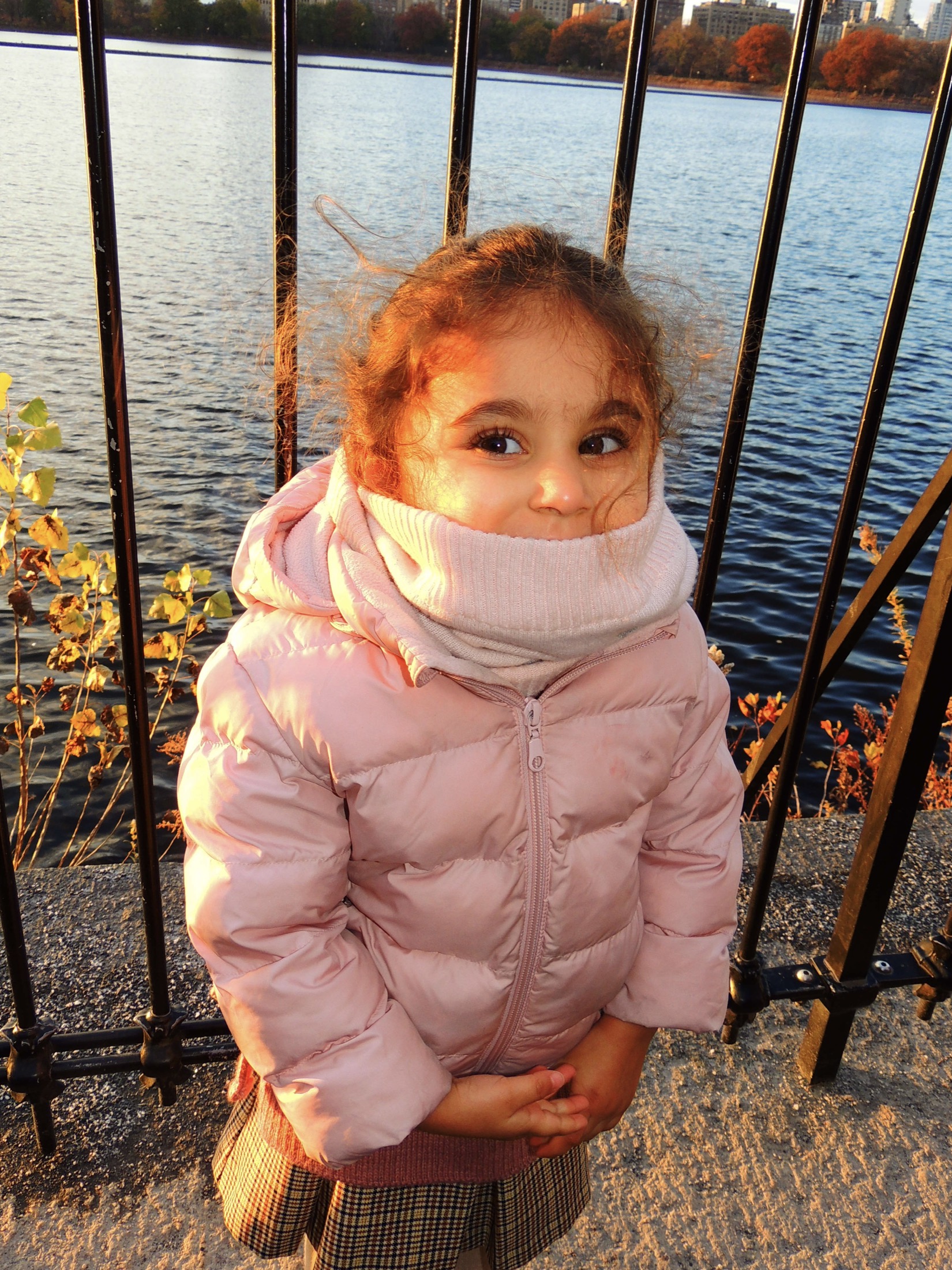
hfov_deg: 46.8
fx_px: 1100
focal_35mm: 30
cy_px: 635
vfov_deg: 60.0
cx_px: 476
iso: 100
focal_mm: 5.3
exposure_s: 1/100
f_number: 3.1
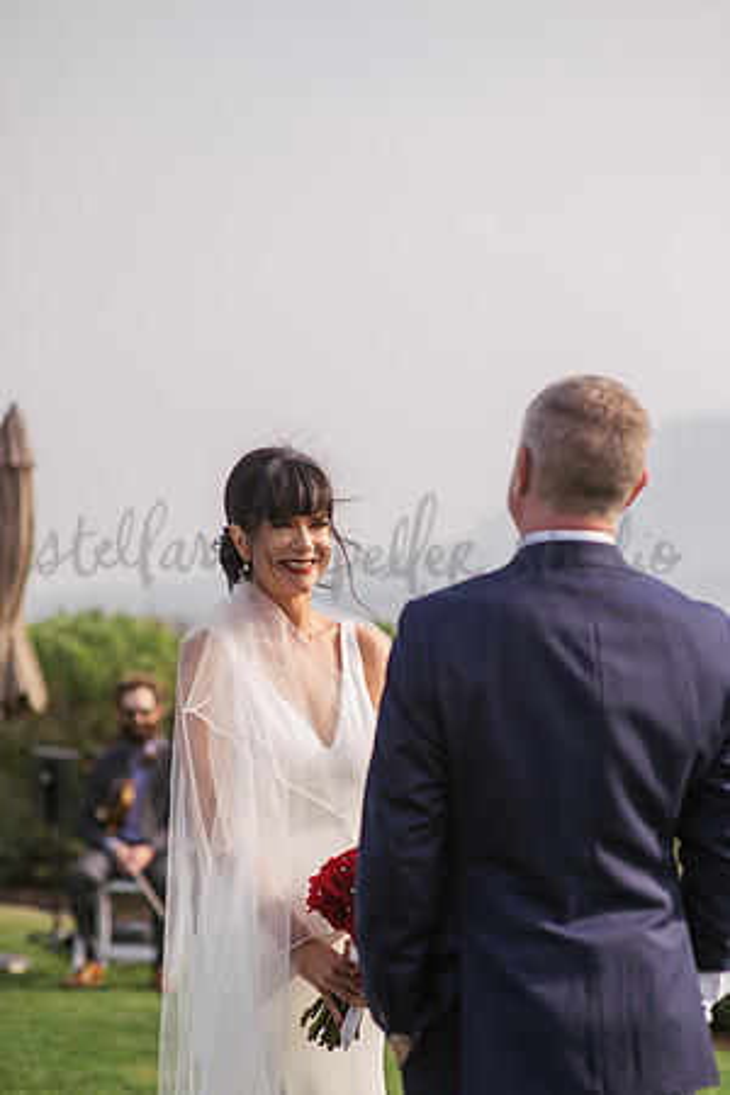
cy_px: 548
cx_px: 365
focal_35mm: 85
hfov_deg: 16.1
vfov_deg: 23.9
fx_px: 2585
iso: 160
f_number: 2.2
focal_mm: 85
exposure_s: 1/2000
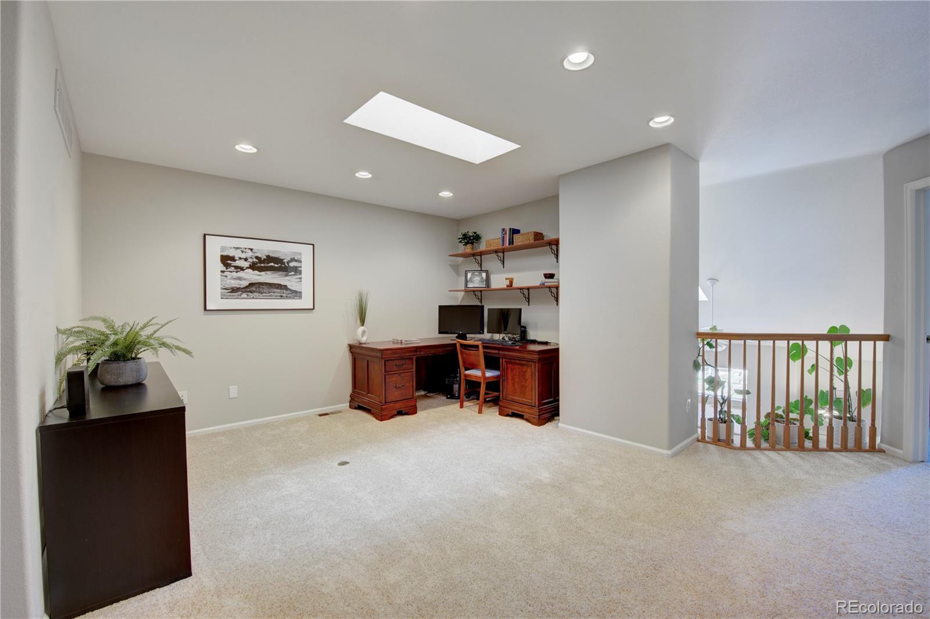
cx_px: 465
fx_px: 387
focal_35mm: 15
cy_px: 310
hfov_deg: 100.4
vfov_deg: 77.3
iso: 400
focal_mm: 15
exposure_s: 1/10
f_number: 8
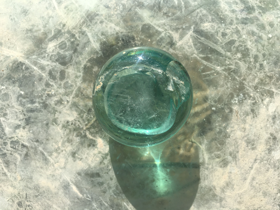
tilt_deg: -88.4
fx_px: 235
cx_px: 140
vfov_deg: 48.2
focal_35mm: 29
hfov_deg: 61.7
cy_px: 105
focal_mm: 4.15
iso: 25
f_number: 2.2
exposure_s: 1/1202
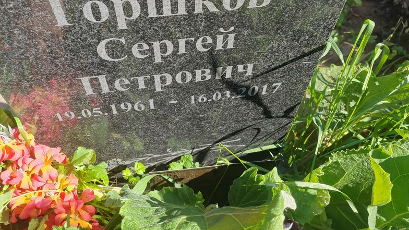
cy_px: 81
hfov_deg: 64.3
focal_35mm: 30
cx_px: 204
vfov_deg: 38.6
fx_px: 325
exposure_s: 1/630
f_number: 1.9
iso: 100
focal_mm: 5.52
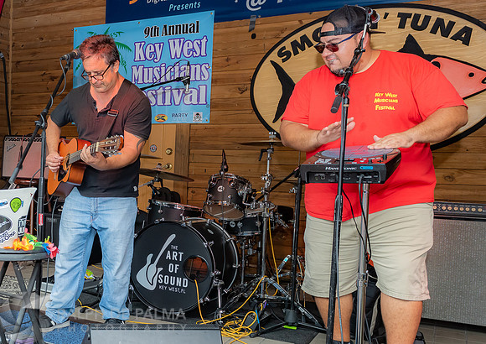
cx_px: 61
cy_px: 193
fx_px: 596
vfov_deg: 32.1
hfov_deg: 41.3
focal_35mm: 43
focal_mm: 24
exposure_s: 1/160
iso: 1000
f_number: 5.6
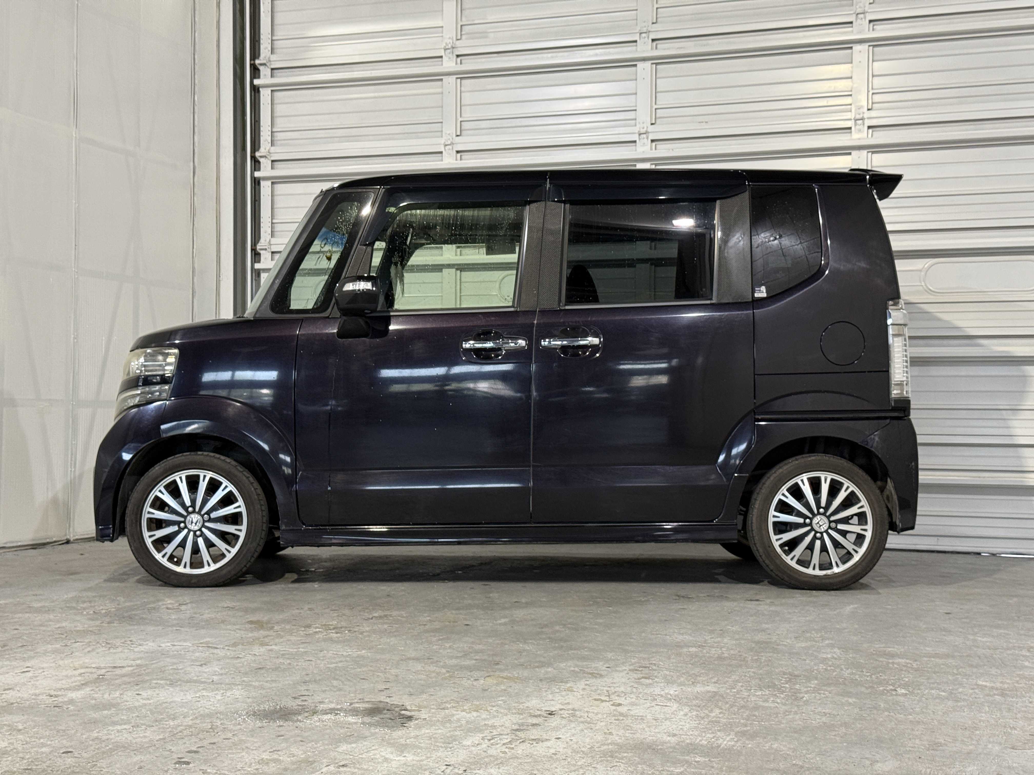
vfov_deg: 30.3
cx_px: 517
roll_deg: -0.3
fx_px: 1434
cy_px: 388
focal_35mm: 48
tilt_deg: +1.2
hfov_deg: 39.7
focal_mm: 6.76
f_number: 1.78
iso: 160
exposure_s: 1/60
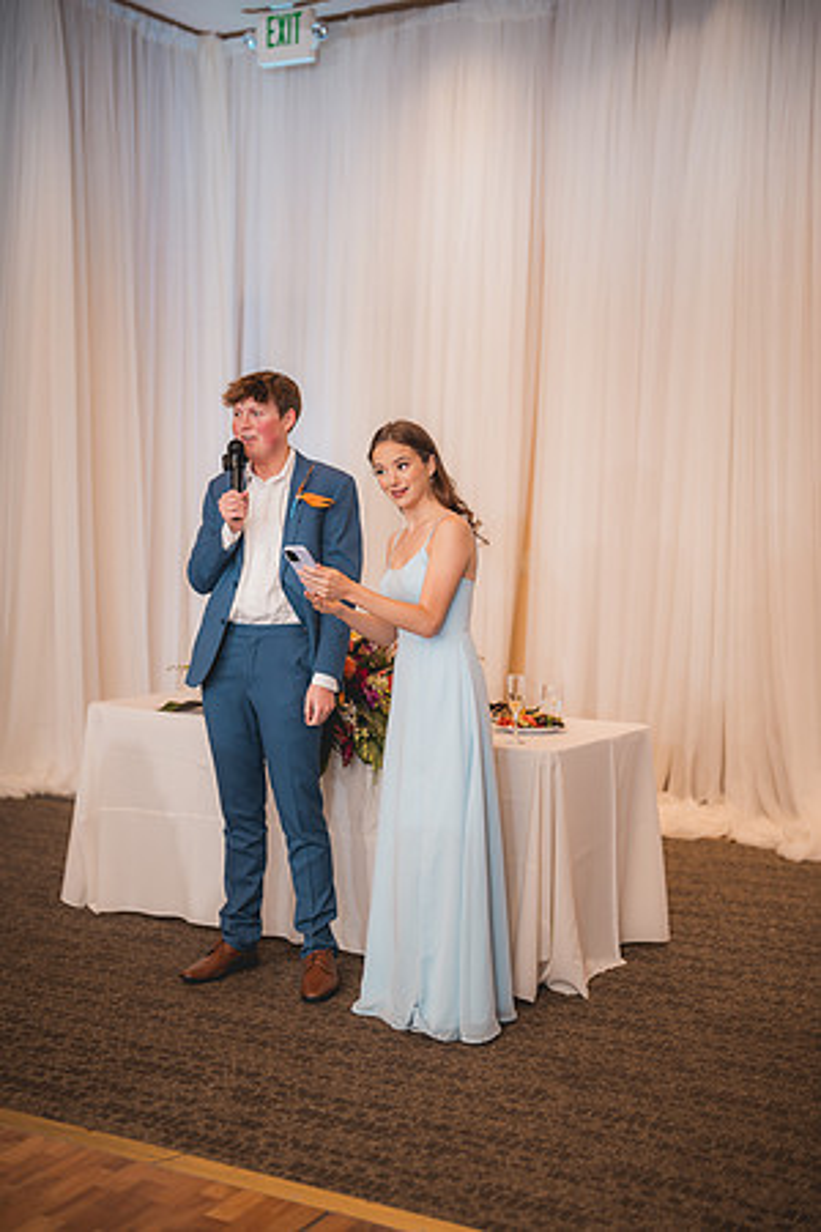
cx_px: 410
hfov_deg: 27.0
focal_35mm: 50
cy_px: 616
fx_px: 1710
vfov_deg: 39.6
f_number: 1.2
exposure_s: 1/250
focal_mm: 50
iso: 200
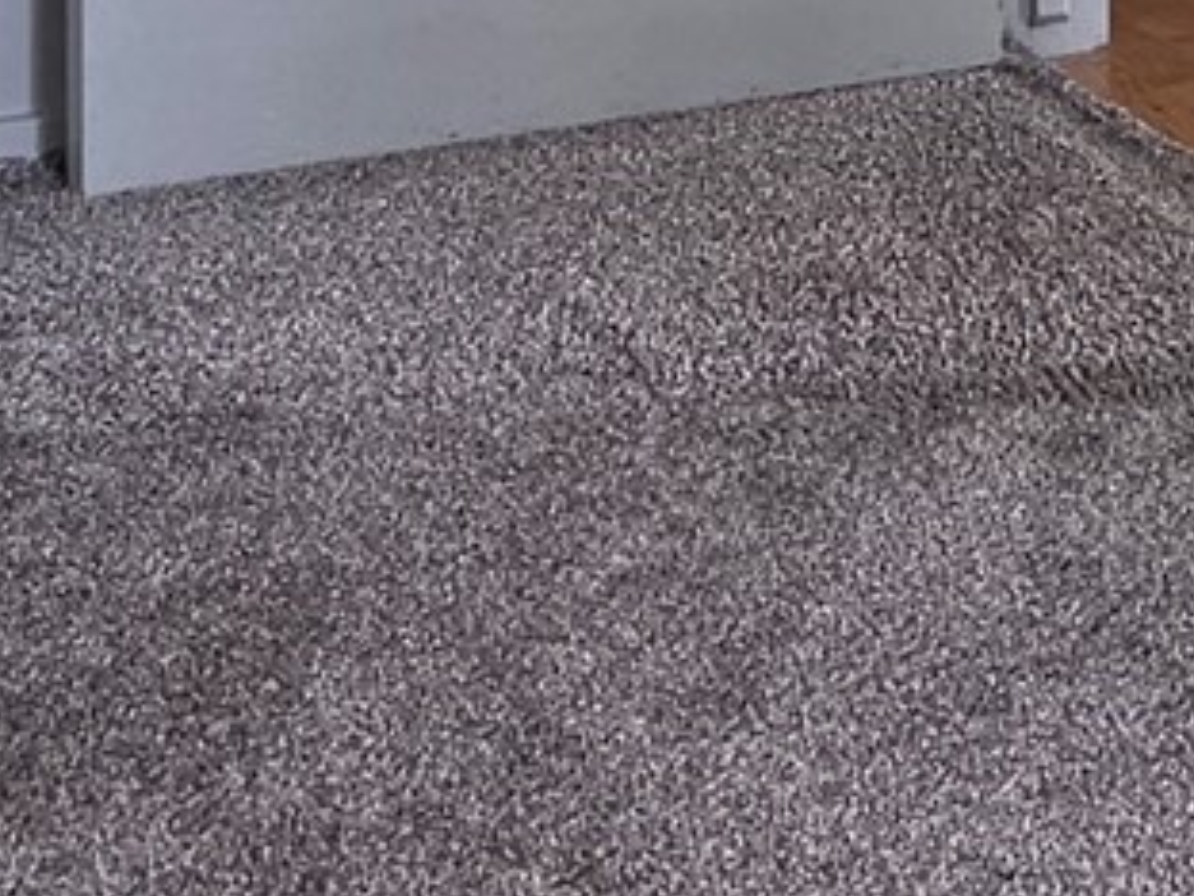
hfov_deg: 13.0
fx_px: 5208
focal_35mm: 151
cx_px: 1022
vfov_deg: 9.0
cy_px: -1118
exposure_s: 1/120
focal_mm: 5.4
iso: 400
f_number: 1.8
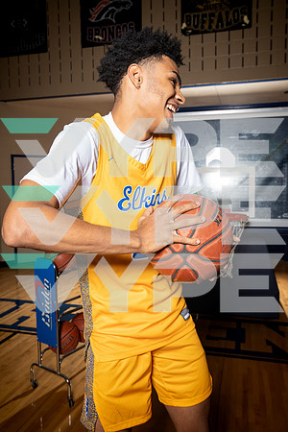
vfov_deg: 60.3
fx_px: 372
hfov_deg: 42.3
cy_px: 216
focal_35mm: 31
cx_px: 144
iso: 640
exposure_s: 1/250
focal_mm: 31
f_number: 8
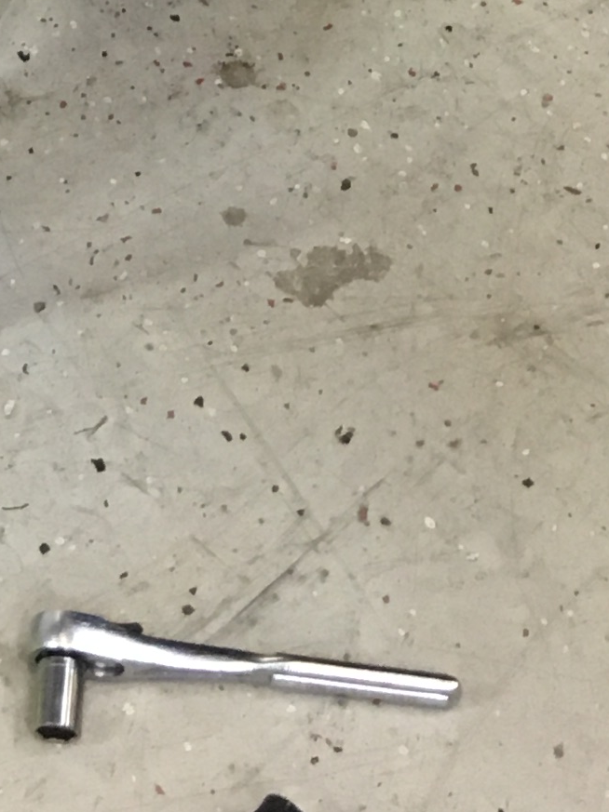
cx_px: 47
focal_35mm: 134
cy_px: -1028
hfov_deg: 11.0
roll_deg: -0.5
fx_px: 3146
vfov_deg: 12.2
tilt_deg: -30.7
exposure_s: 1/30
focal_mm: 4.15
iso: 125
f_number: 2.2
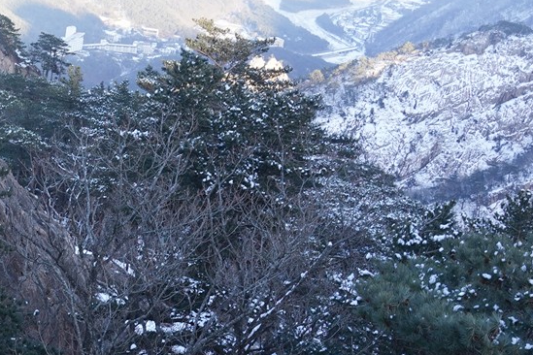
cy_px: 201
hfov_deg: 18.5
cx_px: -170
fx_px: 1510
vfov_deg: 13.4
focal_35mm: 102
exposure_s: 1/100
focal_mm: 28
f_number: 9
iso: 320
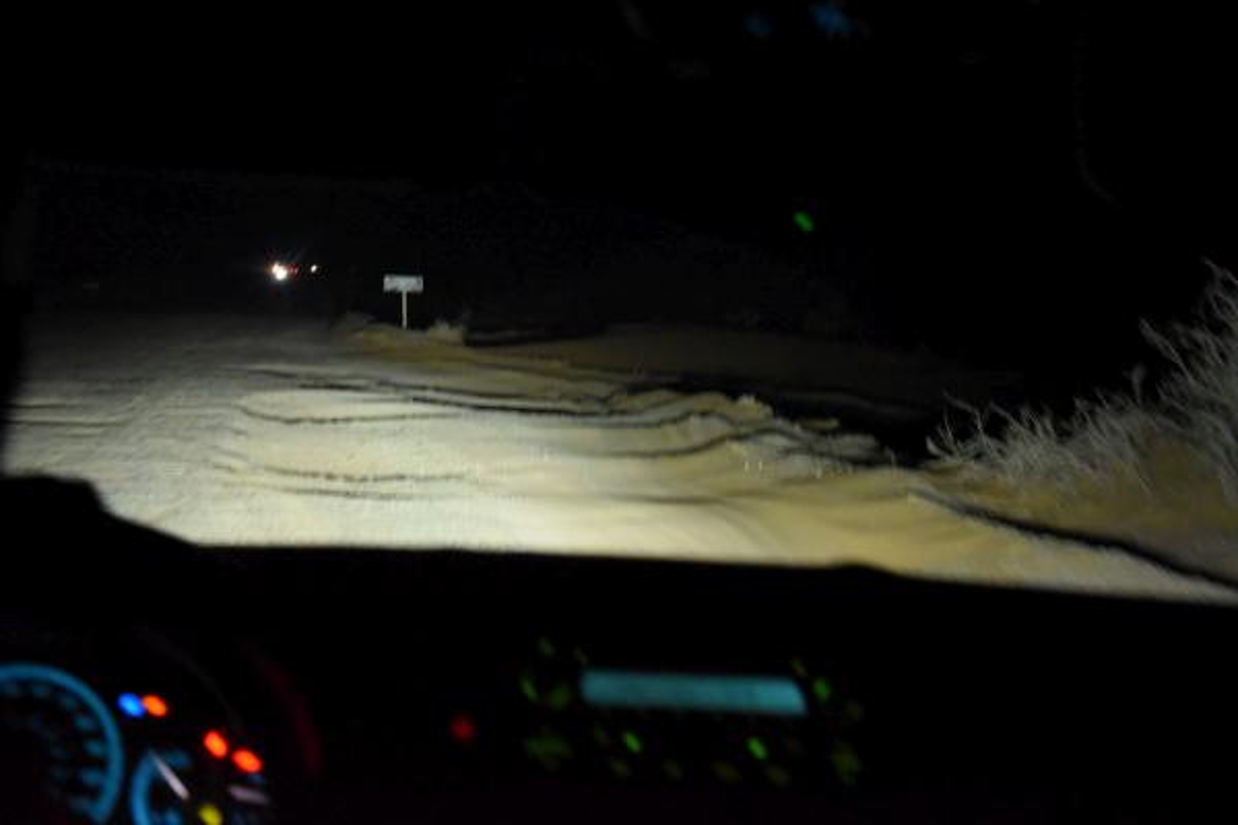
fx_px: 1788
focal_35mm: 52
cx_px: 619
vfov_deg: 26.0
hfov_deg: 38.2
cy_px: 412
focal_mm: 52
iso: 12800
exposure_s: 1/50
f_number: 8
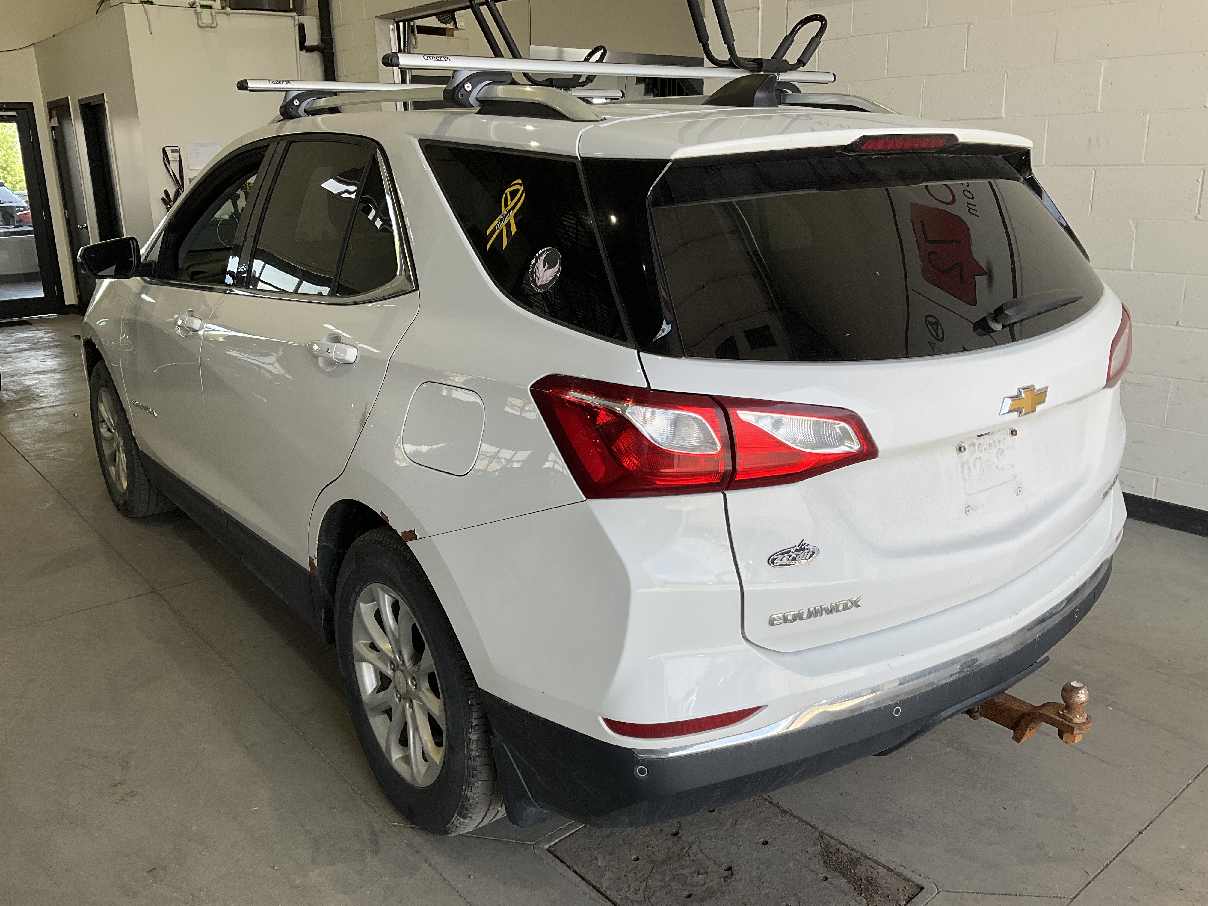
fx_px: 1012
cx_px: 604
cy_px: 453
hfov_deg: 61.7
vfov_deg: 48.2
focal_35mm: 29
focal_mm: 3
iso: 20
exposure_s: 1/242
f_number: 1.8
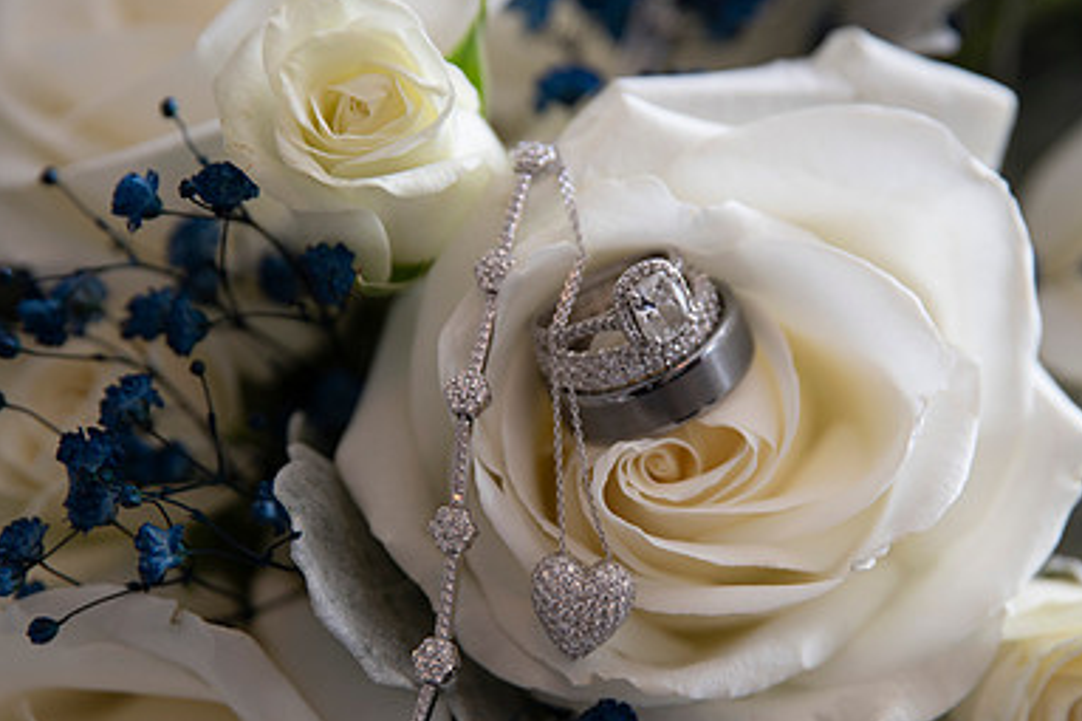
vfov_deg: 12.9
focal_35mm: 106
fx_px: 3184
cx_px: 650
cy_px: 416
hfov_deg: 19.3
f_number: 2.8
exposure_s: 1/160
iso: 400
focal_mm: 70
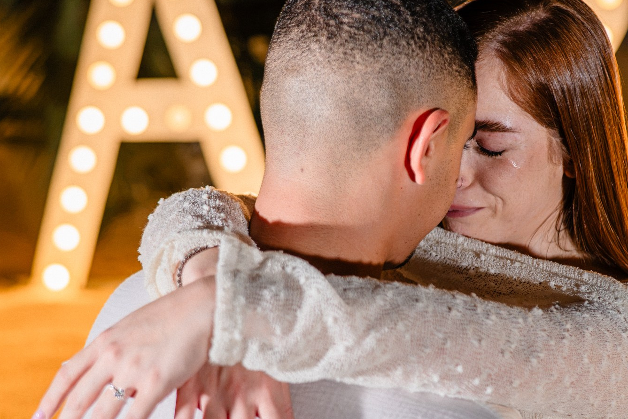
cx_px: 328
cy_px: 271
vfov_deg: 15.0
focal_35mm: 91
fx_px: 1587
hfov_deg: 22.4
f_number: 2.5
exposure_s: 1/250
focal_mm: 50
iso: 1600
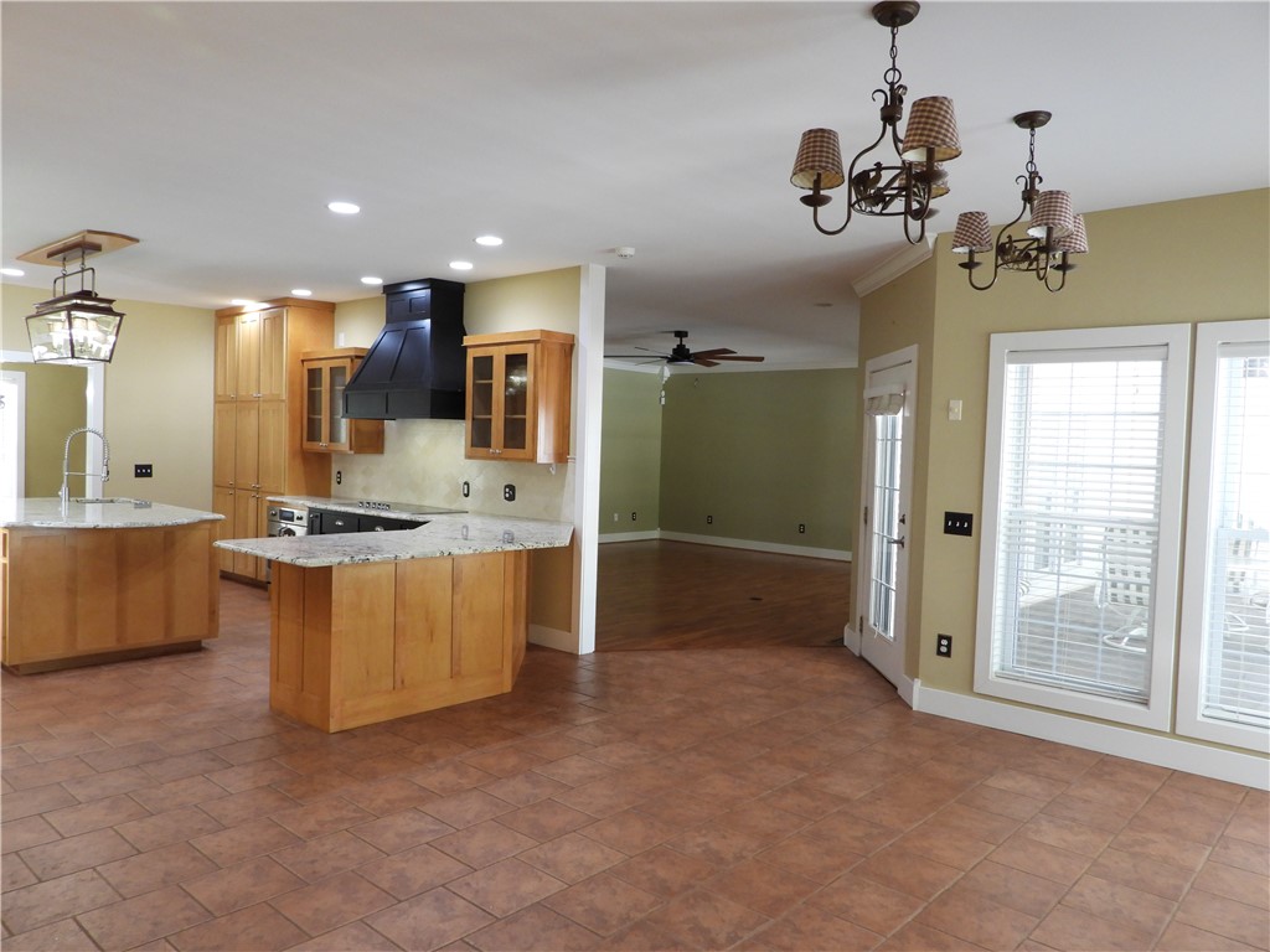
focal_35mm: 24
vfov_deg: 56.8
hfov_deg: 71.6
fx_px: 881
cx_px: 635
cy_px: 476
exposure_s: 1/30
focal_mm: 4.3
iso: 280
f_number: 2.8
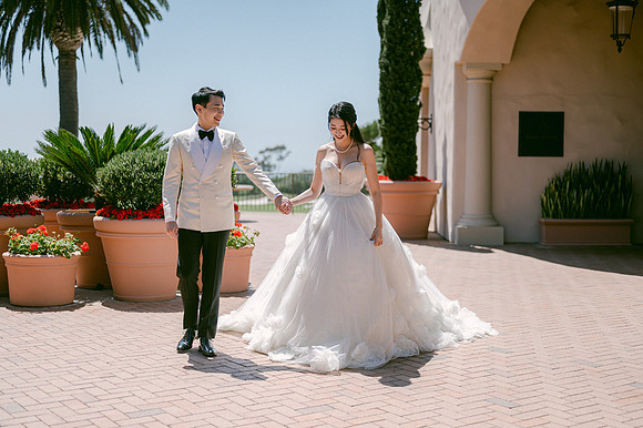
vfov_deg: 26.2
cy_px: 214
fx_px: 920
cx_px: 322
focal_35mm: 52
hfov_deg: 38.5
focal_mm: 50
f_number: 1.8
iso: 100
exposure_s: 1/6400
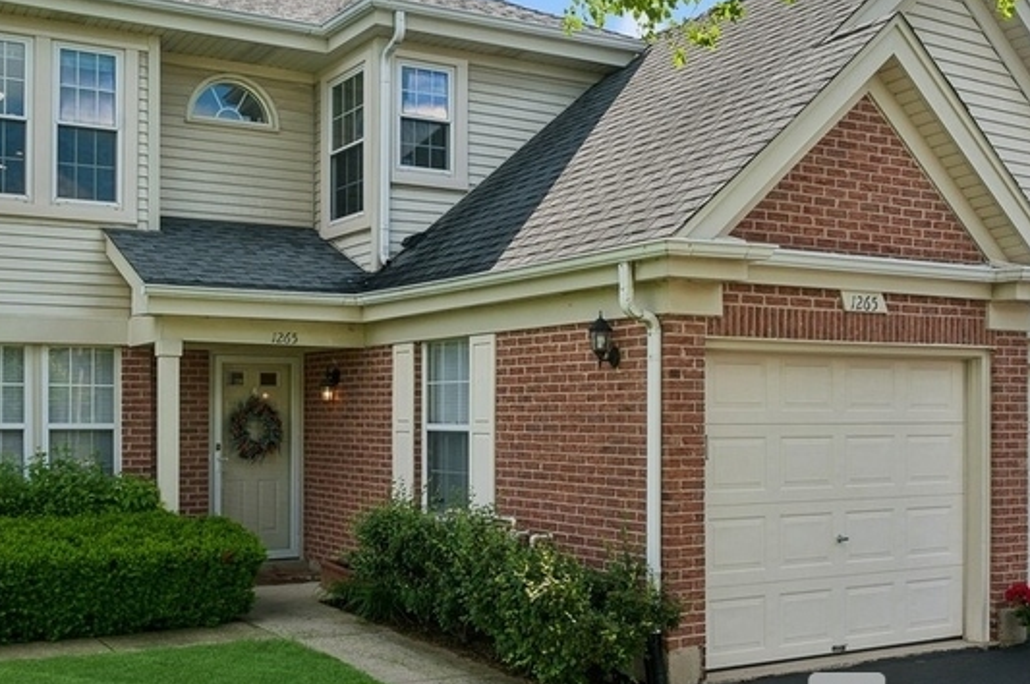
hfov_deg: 47.1
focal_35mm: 41
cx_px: 393
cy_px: 267
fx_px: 1172
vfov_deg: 32.4
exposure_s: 1/500
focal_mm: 29
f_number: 8
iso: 200
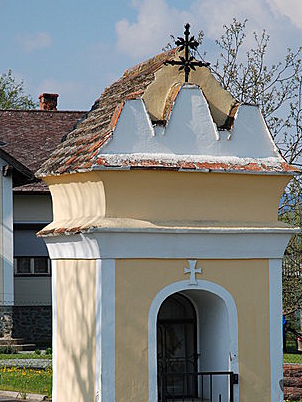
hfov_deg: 8.8
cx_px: 159
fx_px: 1952
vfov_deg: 11.8
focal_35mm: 168
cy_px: 249
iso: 200
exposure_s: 1/800
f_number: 7.1
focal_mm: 78
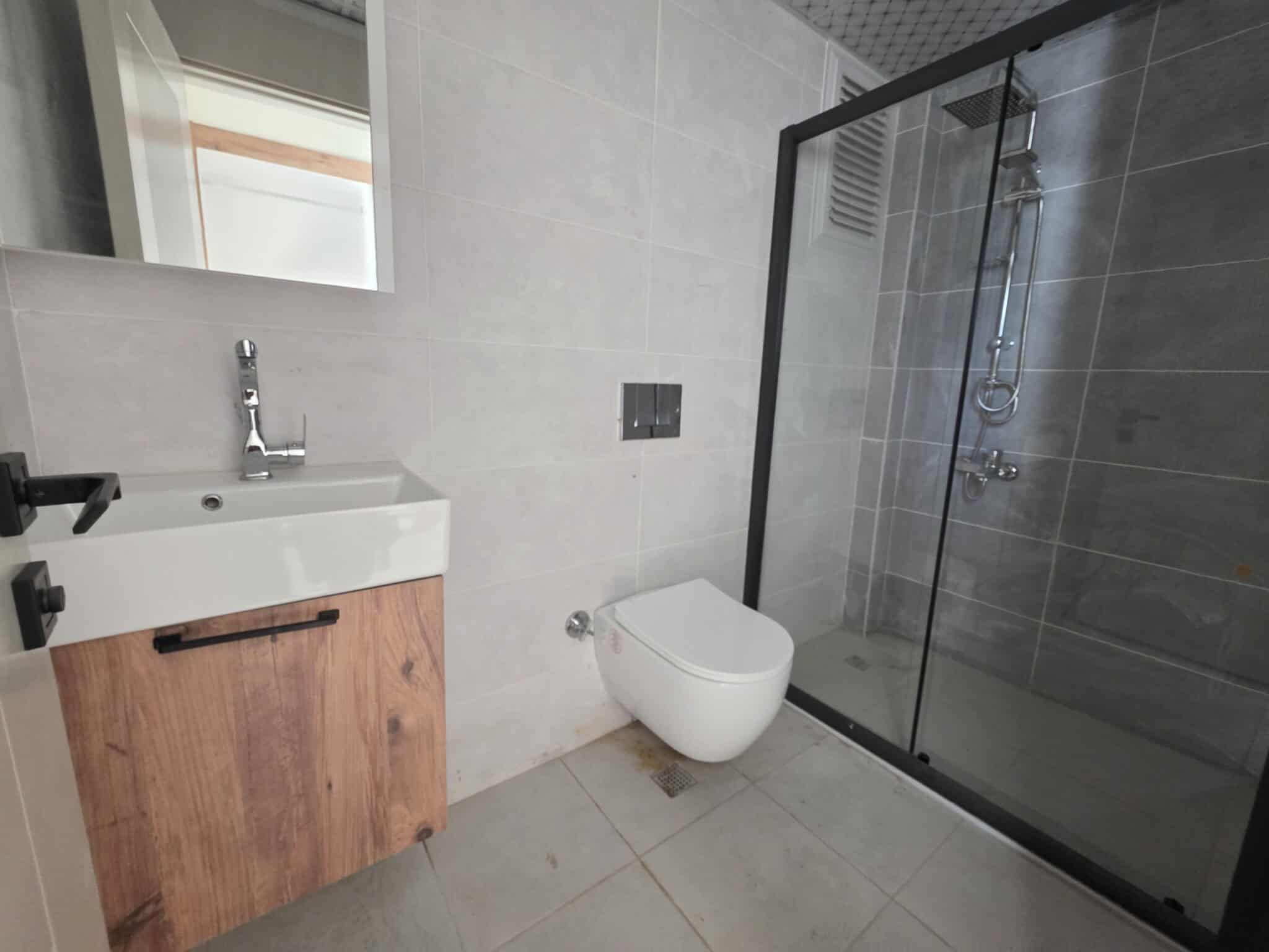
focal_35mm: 13
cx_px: 634
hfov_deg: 106.2
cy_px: 476
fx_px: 477
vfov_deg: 89.9
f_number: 1.9
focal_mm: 2.2
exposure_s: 1/50
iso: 640
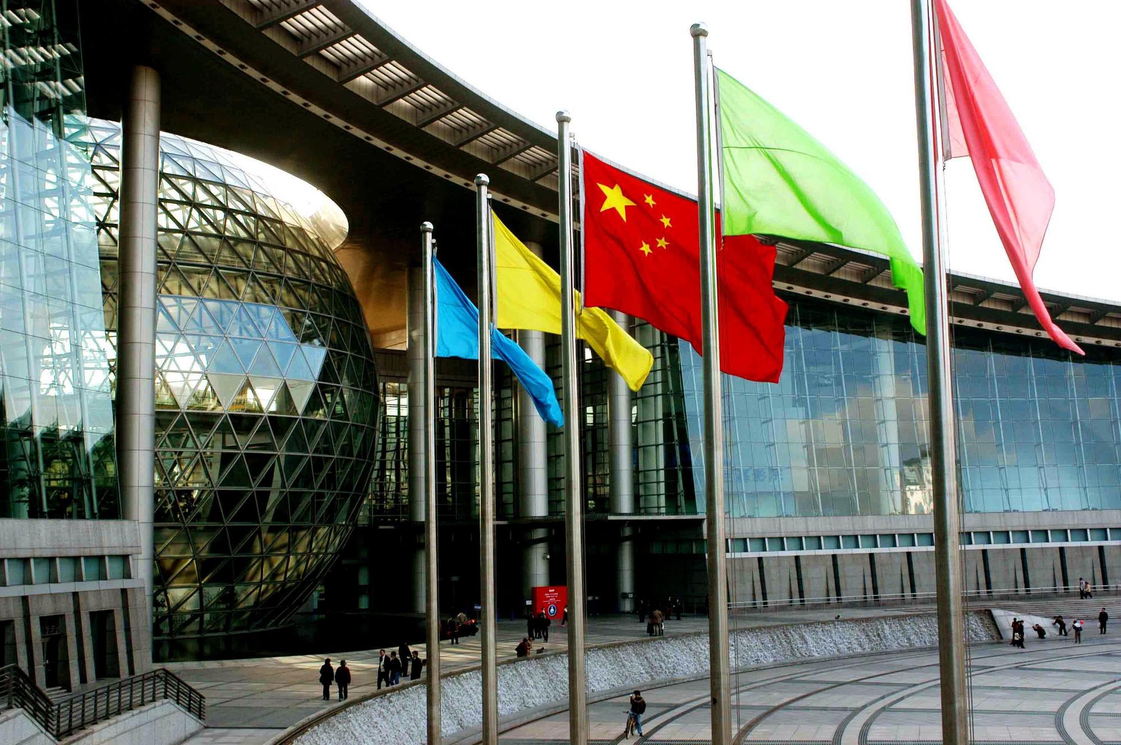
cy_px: 372
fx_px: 1307
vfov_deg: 31.8
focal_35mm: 42
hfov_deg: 46.4
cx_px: 560
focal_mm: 28
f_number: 8
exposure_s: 1/125
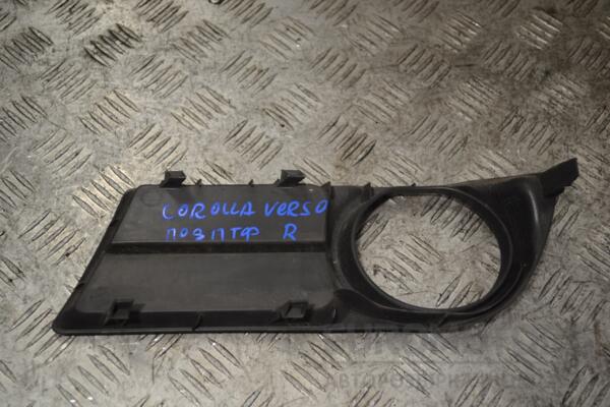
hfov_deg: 45.0
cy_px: 204
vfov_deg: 30.8
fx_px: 737
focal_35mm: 44
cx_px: 305
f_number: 4.5
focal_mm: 29
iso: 100
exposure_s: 1/40
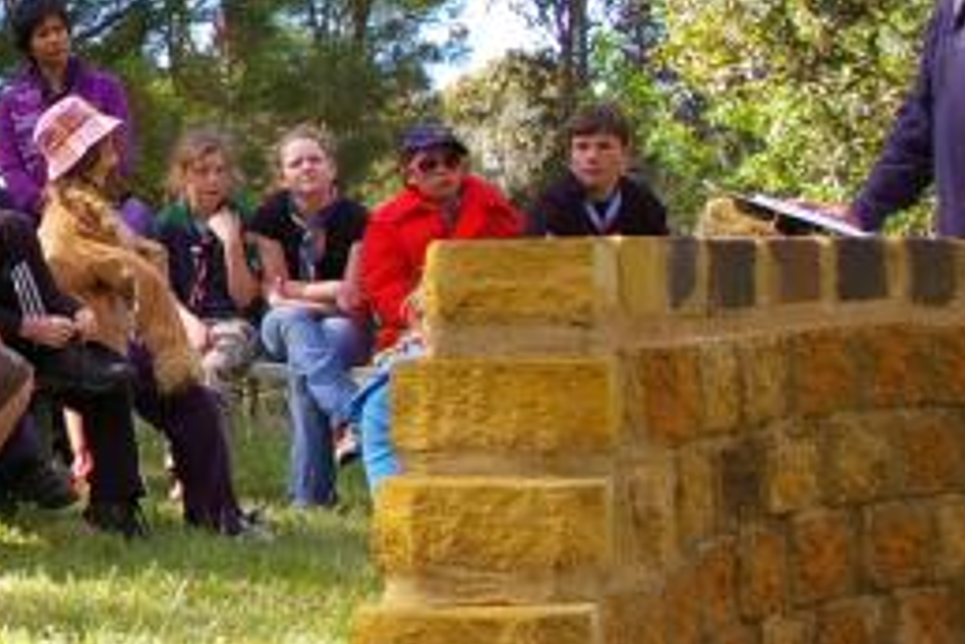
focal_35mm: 137
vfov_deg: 10.0
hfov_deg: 14.1
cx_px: -456
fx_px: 3672
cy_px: 206
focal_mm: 28
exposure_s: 1/125
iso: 200
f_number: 6.7
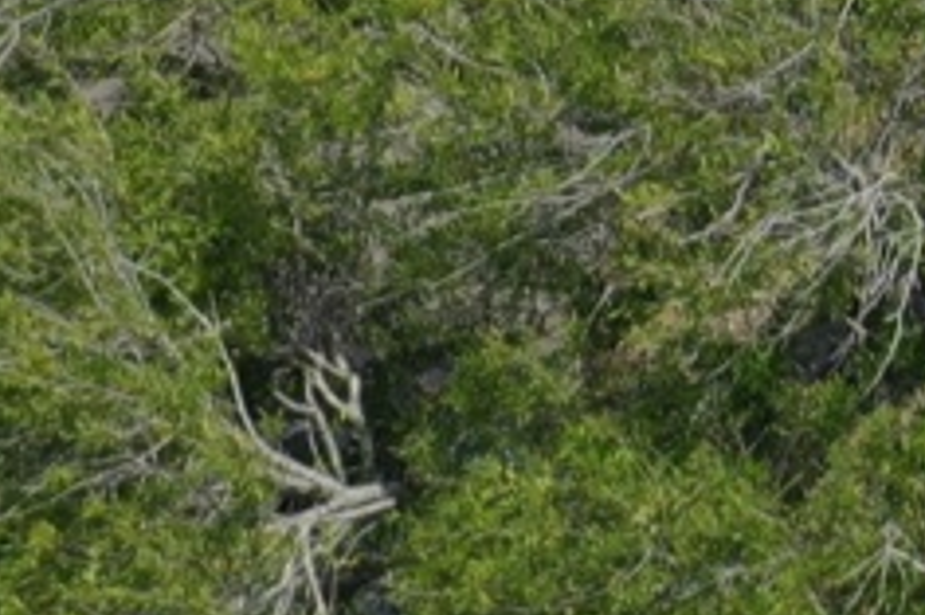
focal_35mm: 190
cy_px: -850
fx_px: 4878
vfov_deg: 6.8
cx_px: 2928
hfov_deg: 8.6
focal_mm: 10.26
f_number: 6.3
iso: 100
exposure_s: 1/640
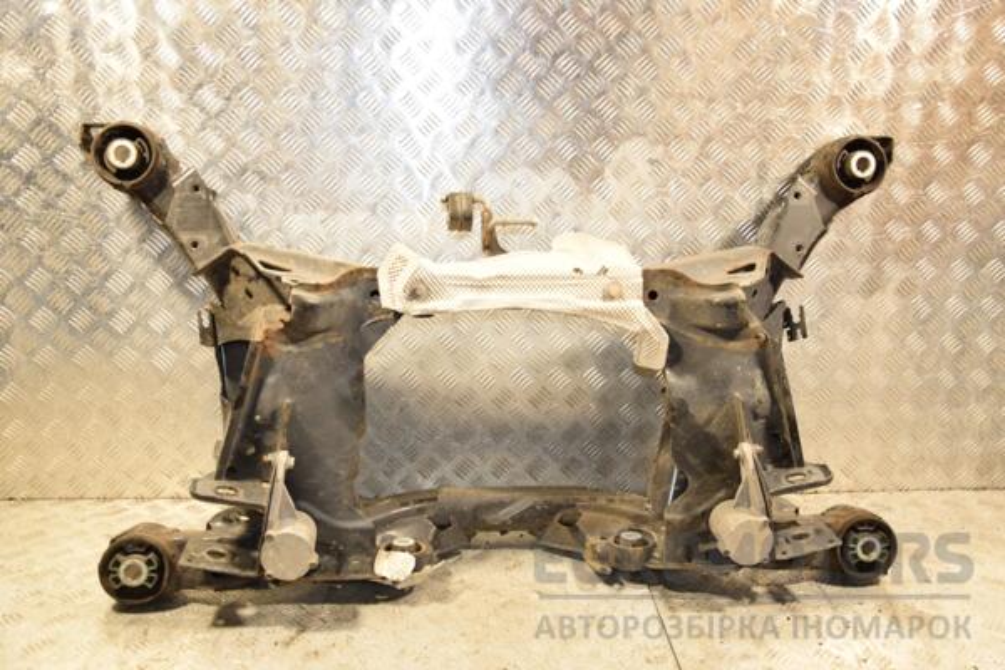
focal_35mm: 38
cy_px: 335
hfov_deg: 51.3
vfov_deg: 35.5
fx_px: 1047
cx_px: 502
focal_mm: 25
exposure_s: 1/125
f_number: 5
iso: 800
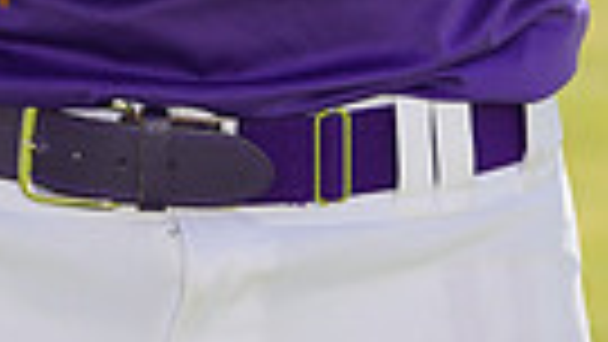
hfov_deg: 2.6
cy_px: -752
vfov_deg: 1.5
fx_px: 13174
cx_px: 203
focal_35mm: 817
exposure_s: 1/250
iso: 100
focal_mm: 181
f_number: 7.1
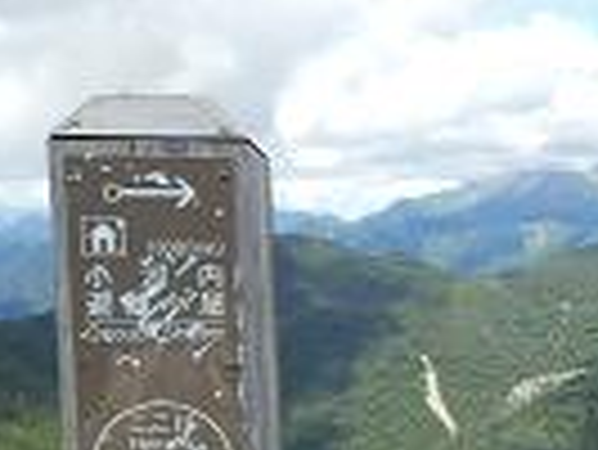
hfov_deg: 15.2
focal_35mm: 119
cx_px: 908
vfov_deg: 12.2
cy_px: 554
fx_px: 2058
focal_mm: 5.9
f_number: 3.7
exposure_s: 1/500
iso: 80
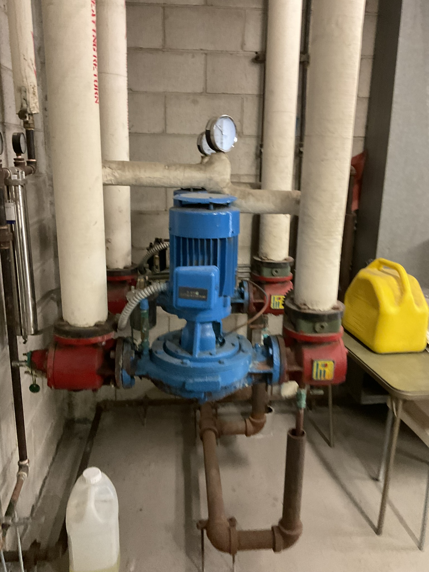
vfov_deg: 61.7
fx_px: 479
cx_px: 214
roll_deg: +0.0
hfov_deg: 48.2
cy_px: 286
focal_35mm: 29
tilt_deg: -18.6
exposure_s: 1/40
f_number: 1.8
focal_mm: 3
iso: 320
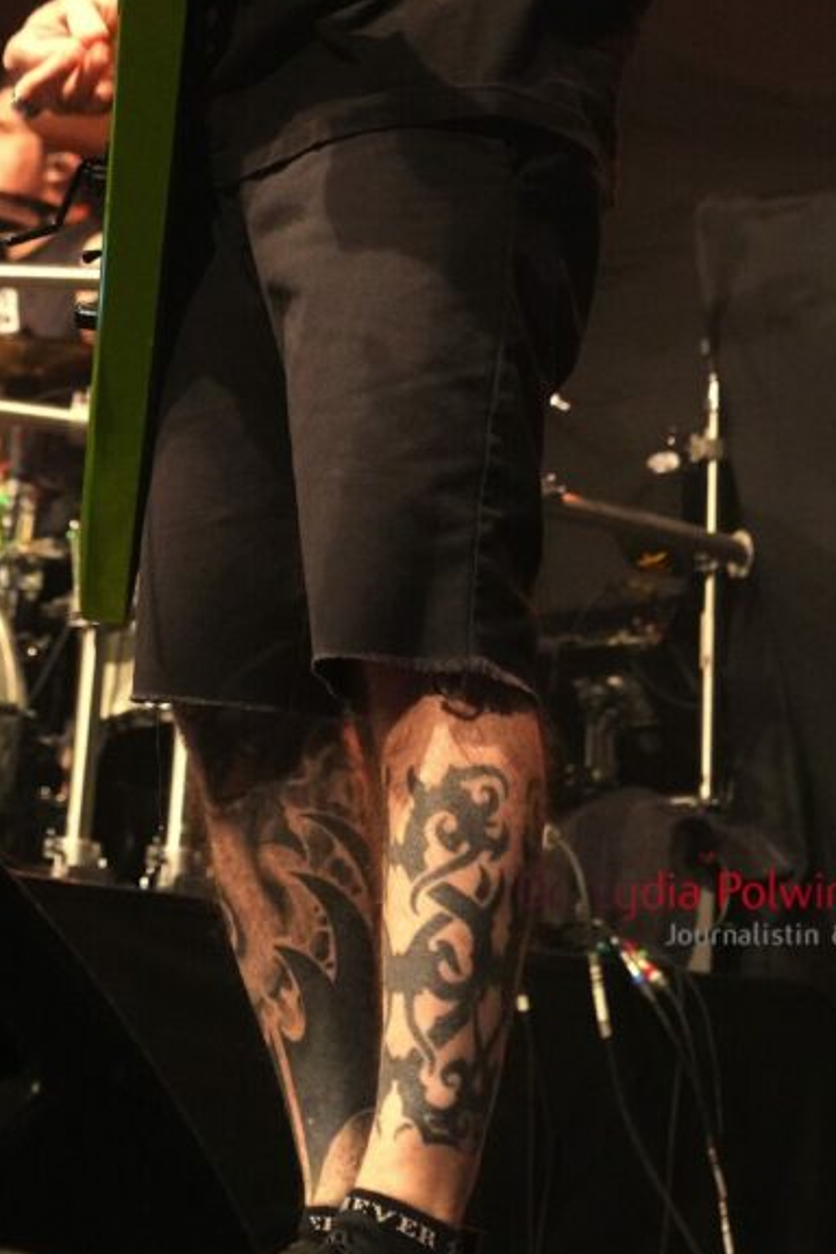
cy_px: 85
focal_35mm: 135
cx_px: 274
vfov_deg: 15.0
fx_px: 4702
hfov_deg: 10.2
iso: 6400
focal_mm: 45
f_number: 4.5
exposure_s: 1/100
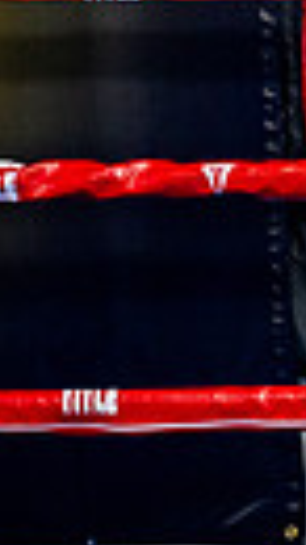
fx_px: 3380
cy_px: -40
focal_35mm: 234
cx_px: 1144
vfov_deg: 9.1
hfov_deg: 4.8
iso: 4000
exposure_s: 1/800
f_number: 2
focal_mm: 50
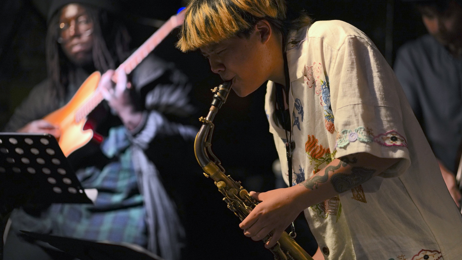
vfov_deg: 13.4
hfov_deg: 23.7
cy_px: 121
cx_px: 231
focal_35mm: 90
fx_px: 1103
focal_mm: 85
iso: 1250
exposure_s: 1/125
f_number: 1.8
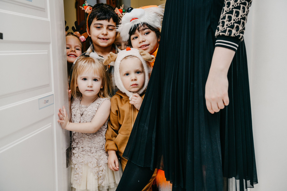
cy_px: 96
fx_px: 399
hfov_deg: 39.6
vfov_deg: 27.0
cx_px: 144
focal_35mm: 50
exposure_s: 1/160
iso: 250
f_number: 5
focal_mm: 50
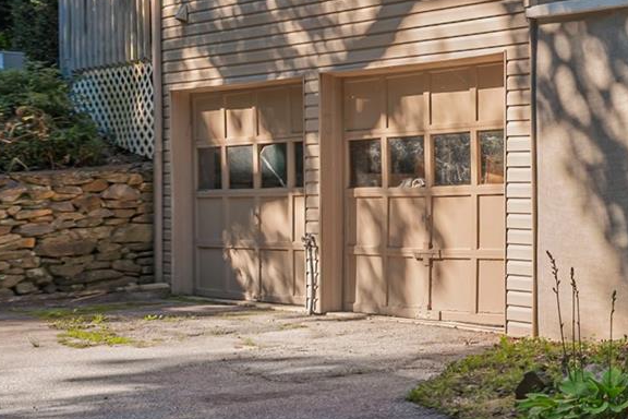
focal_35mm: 64
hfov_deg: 23.8
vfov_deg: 21.2
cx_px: 981
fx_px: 1116
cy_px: 140
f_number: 8
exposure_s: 1/250
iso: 320
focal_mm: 18
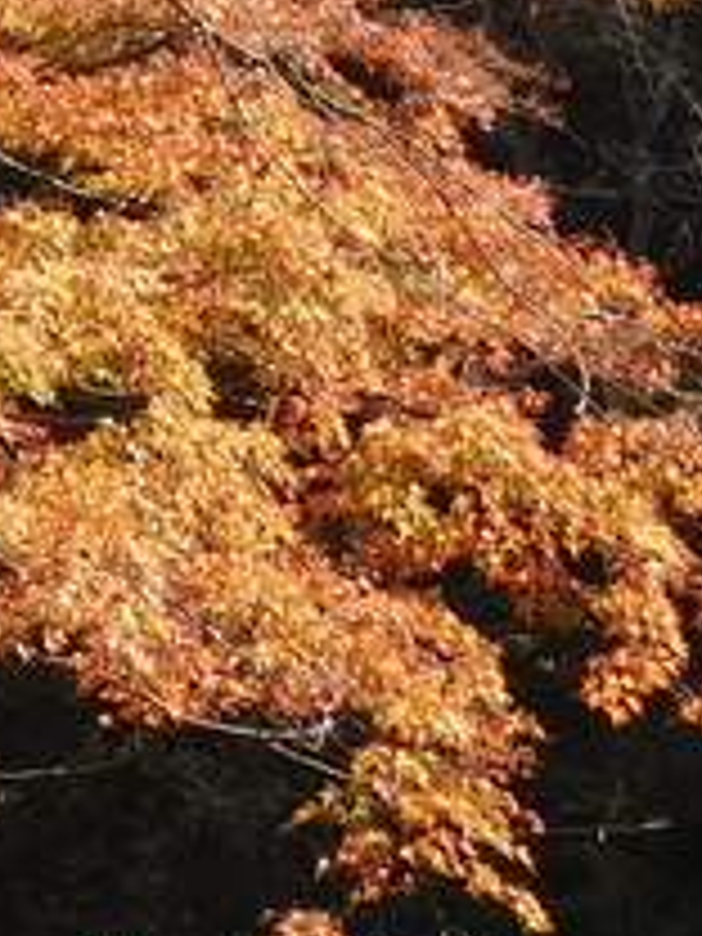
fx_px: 4651
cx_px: -572
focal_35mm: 172
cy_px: -688
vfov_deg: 10.8
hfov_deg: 8.3
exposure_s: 1/400
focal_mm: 6.2
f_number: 3.8
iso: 125
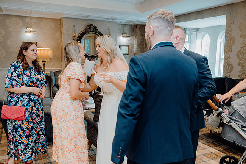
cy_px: 82
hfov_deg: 57.2
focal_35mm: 33
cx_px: 123
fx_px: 226
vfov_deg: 40.0
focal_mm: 33
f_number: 3.5
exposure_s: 1/160
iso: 2500
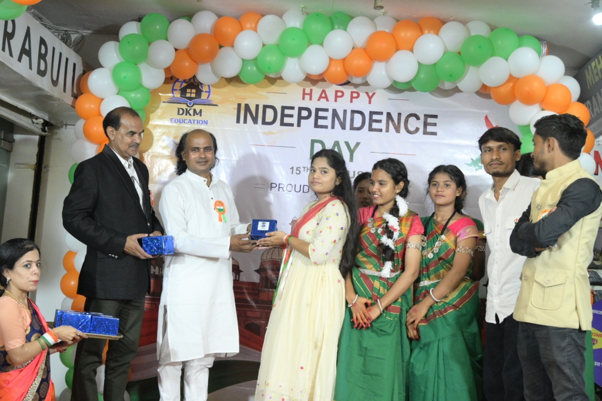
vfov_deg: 27.3
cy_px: 200
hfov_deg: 40.0
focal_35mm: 50
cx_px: 301
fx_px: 828
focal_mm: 33
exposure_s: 1/200
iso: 2500
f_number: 5
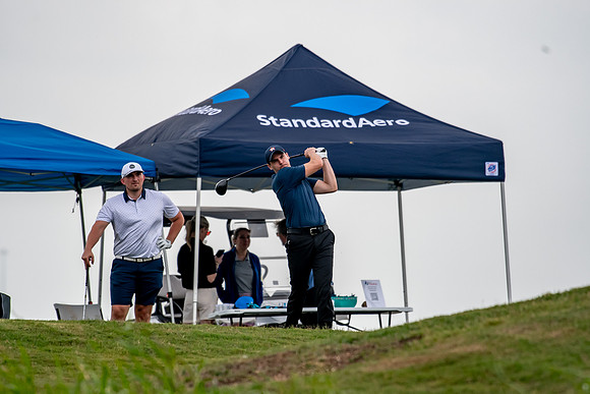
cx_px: 295
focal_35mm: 585
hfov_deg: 3.5
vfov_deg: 2.4
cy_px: 197
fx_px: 9589
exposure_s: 1/2000
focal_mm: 390
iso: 400
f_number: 5.6
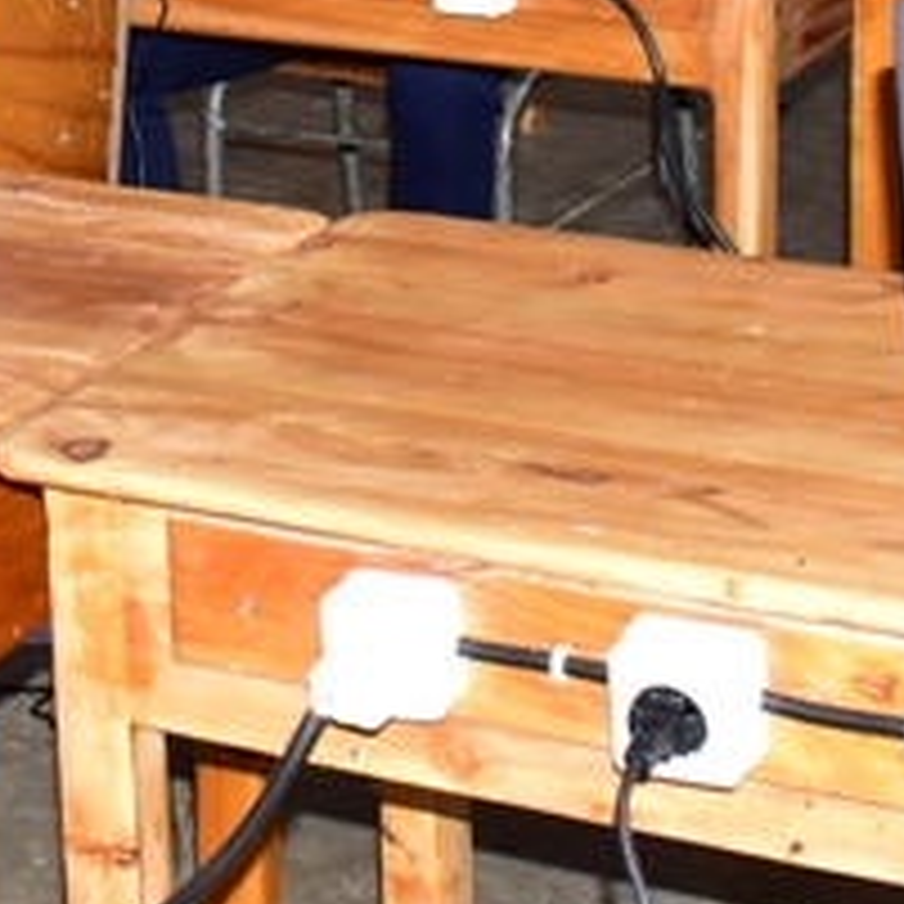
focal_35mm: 114
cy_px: -160
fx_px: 3368
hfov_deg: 15.0
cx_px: -40
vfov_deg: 14.8
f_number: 5.6
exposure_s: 1/200
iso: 800
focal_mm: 18
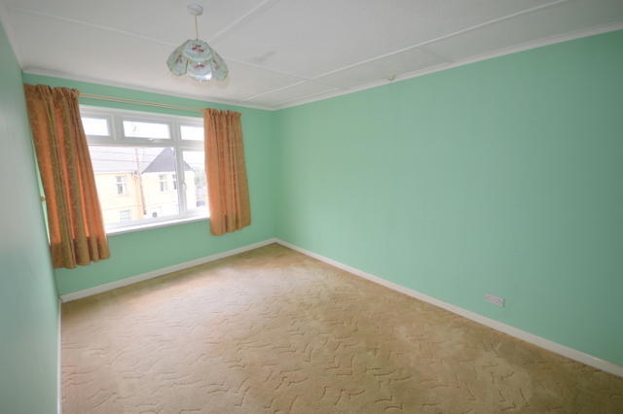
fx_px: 259
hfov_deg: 100.4
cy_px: 207
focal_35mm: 15
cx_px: 312
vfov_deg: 77.3
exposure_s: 1/125
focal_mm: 10
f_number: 4
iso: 220
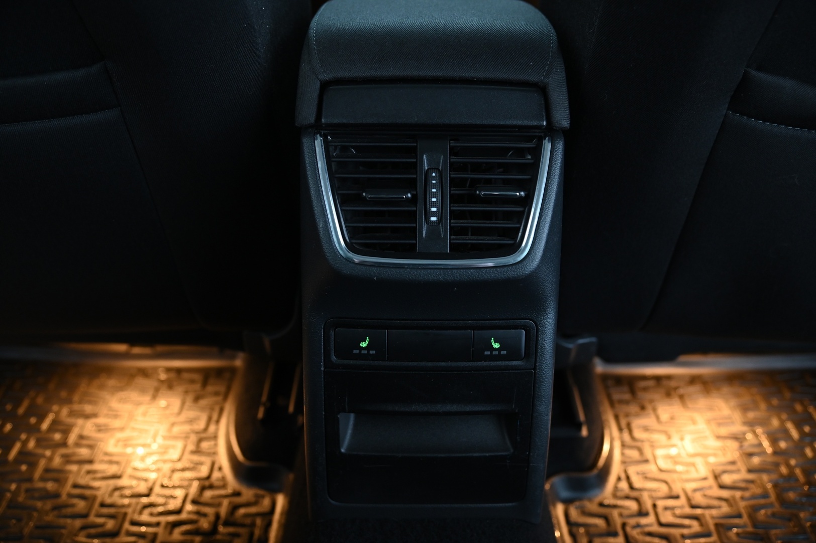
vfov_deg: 42.3
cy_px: 272
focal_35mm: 31
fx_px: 702
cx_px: 408
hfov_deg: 60.3
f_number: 4
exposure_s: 1/10
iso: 2000
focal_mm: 31
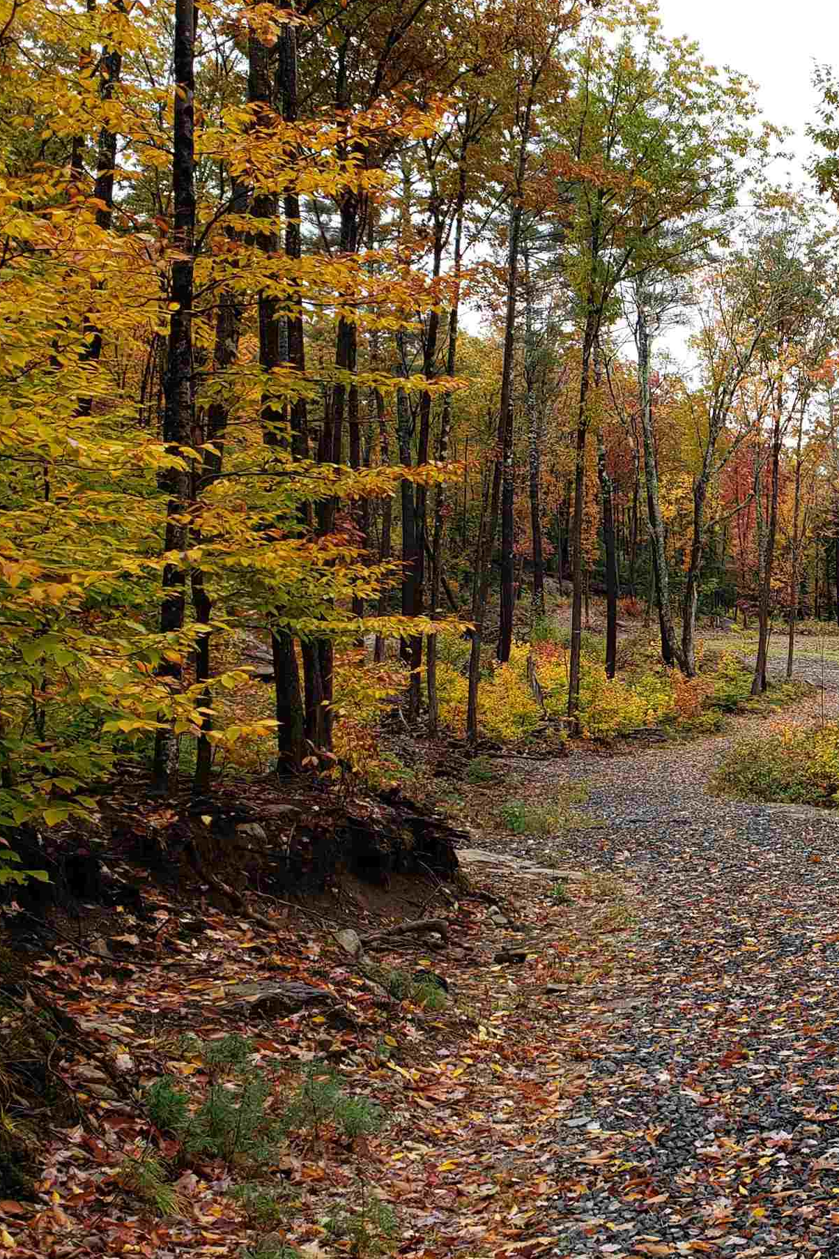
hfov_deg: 25.8
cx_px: 1038
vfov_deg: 42.7
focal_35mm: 46
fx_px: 1608
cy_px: 672
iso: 50
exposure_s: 1/120
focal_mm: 4.3
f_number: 2.4
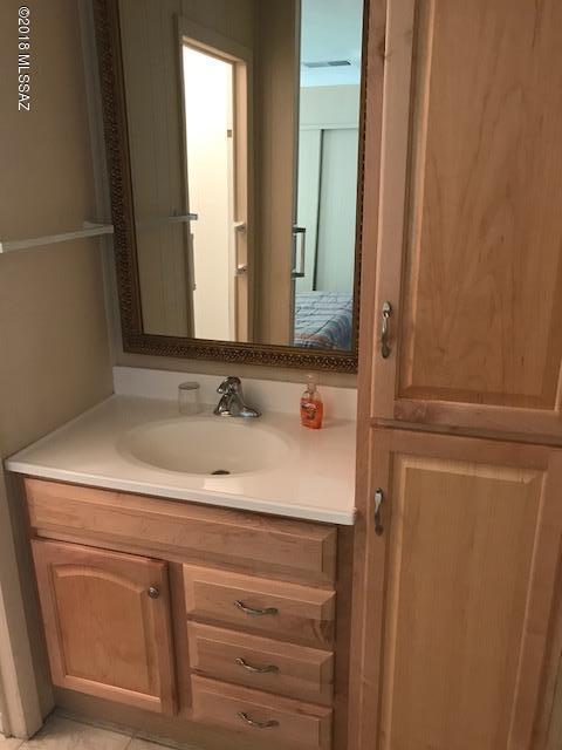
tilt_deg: -16.1
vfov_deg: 63.4
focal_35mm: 28
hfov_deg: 49.7
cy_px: 375
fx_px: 606
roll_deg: +0.3
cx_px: 281
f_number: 1.8
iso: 64
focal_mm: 3.99
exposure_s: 1/15
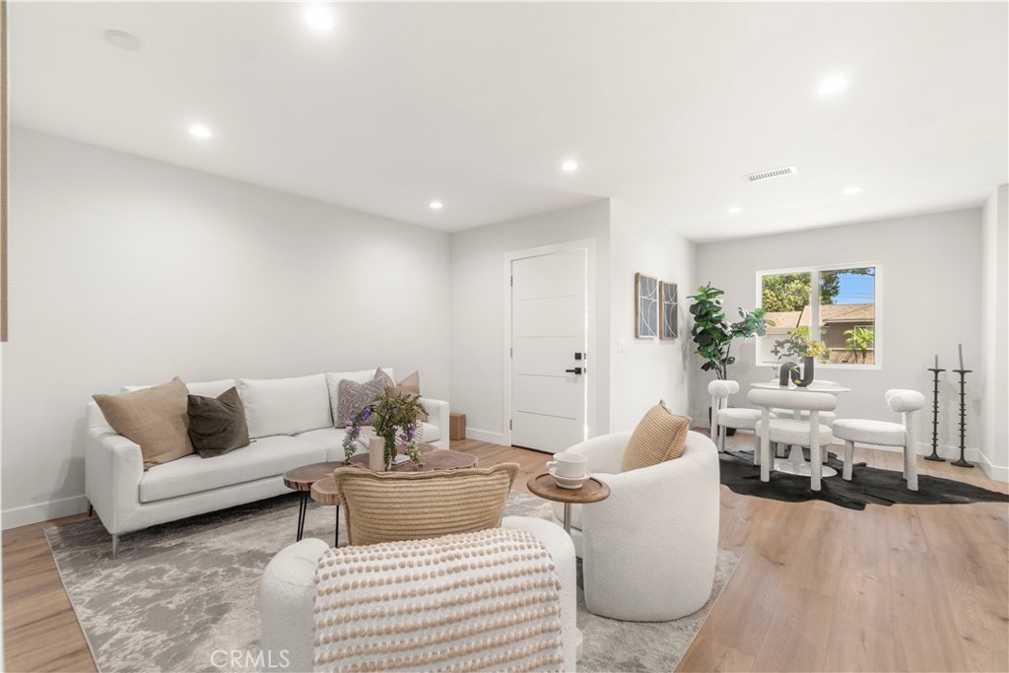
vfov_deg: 77.3
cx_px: 504
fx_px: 420
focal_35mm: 15
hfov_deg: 100.4
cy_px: 336
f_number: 7.1
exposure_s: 1/6
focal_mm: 10
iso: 320
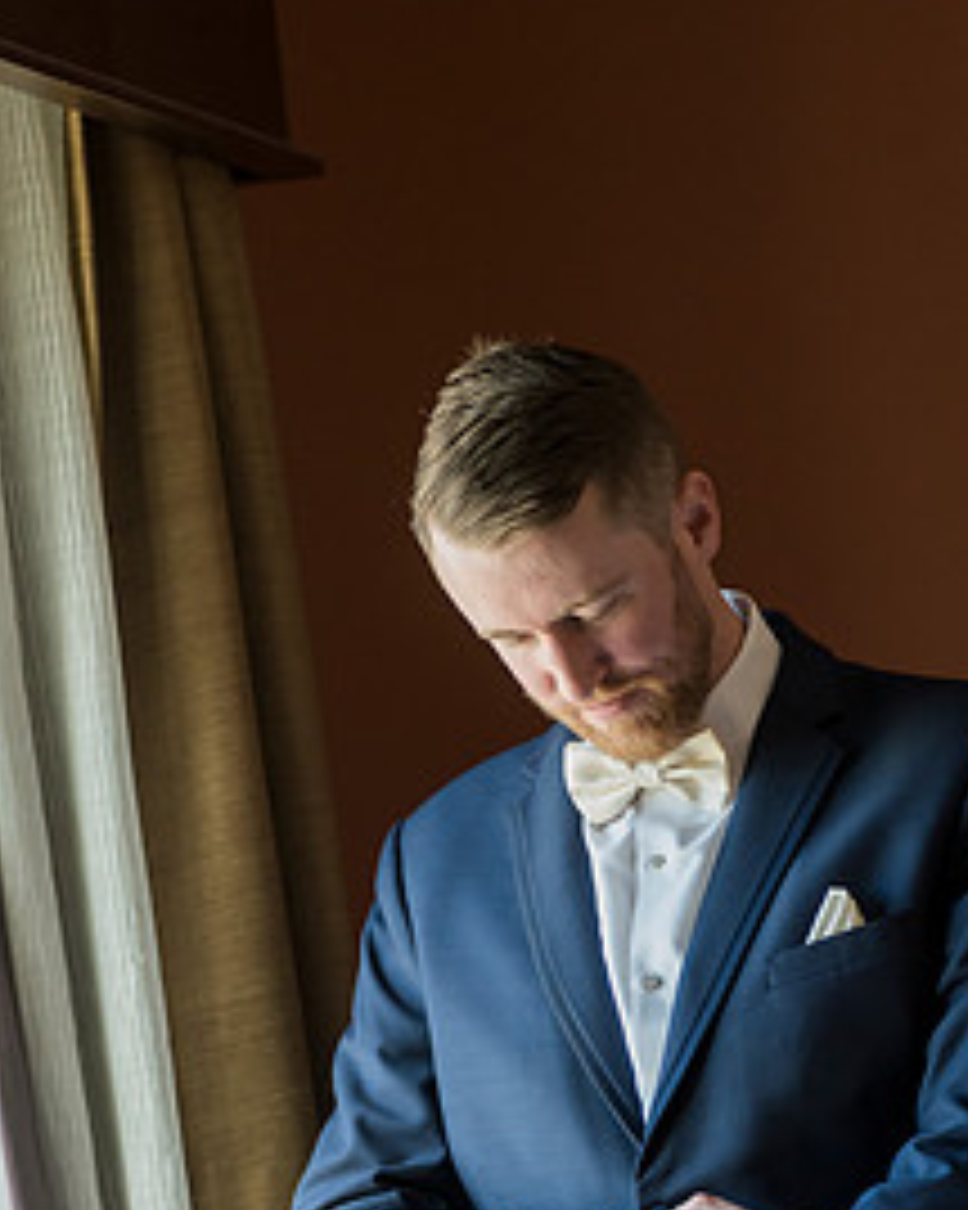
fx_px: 5912
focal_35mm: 165
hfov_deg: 9.4
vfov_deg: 11.7
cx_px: 590
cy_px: 949
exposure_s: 1/640
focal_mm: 105
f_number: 3.5
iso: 2500
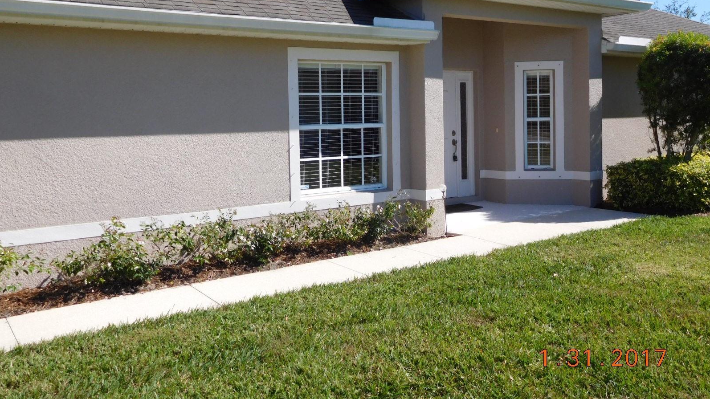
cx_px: 355
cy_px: 147
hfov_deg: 56.6
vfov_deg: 33.5
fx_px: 659
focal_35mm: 35
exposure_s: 1/1000
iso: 125
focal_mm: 5.7
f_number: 3.6
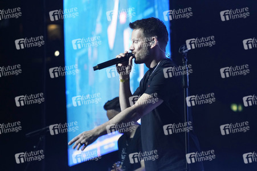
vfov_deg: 8.2
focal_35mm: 167
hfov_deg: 12.3
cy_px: 86
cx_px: 128
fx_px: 1191
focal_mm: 167
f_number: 5.6
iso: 2000
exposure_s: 1/250
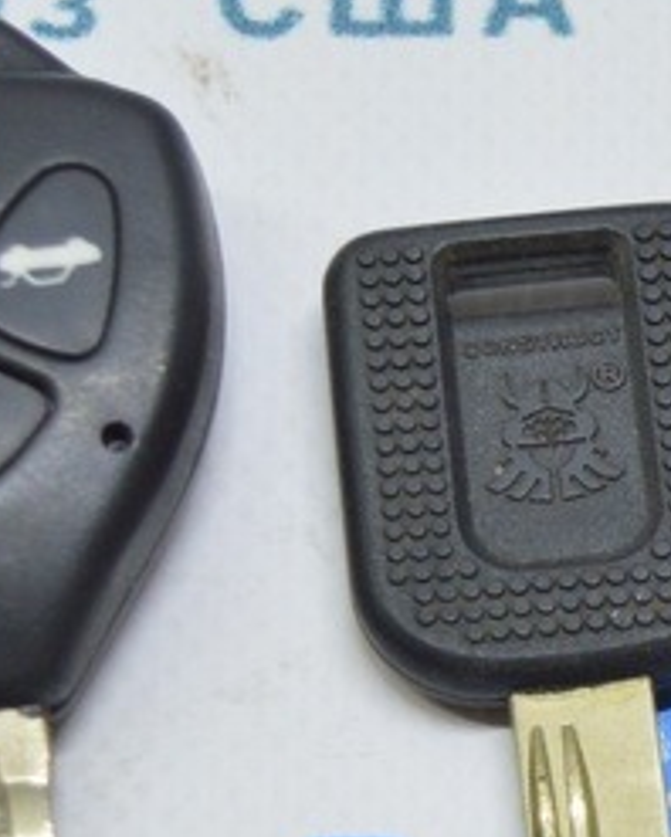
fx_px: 4339
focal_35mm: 175
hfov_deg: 8.7
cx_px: 820
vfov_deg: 11.0
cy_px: 669
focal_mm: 30
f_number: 4.2
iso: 400
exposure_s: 1/50
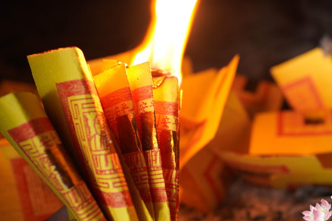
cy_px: 91
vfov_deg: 29.8
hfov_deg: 43.2
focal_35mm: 45
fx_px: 415
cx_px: 211
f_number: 5
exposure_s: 1/25
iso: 5000
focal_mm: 35
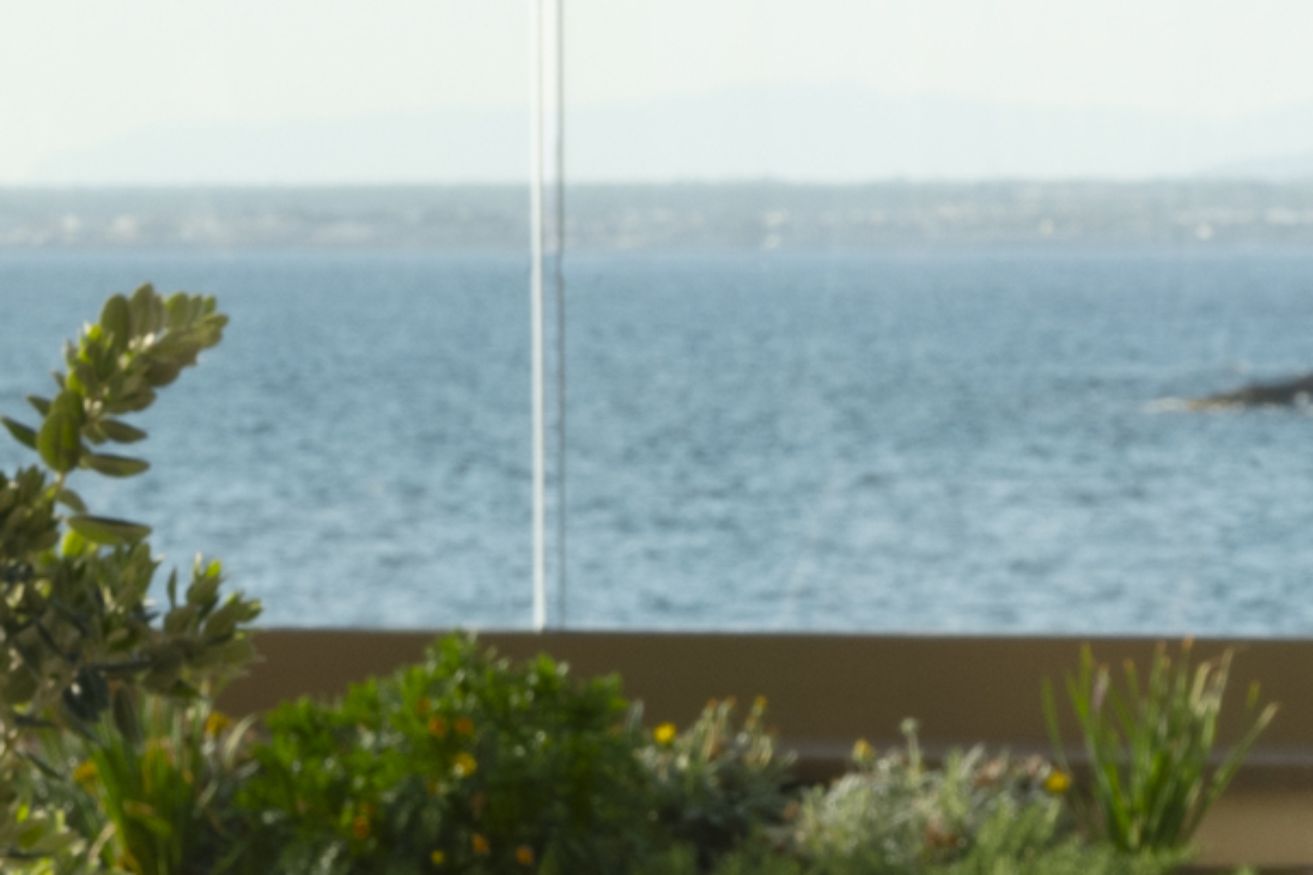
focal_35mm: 266
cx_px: 1678
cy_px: 339
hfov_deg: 7.7
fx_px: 9698
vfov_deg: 5.2
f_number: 10
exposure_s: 1/100
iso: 64
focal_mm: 39
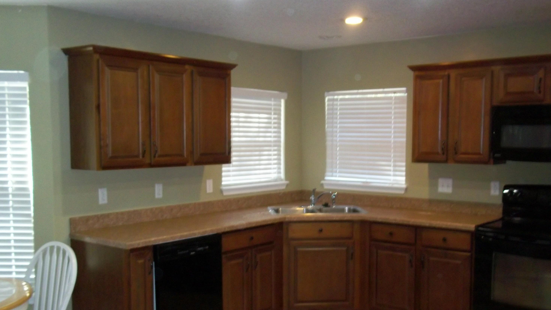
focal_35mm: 40
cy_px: 182
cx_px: 272
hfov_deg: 50.5
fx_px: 584
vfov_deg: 29.6
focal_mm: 6.5
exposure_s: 1/30
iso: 320
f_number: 3.1
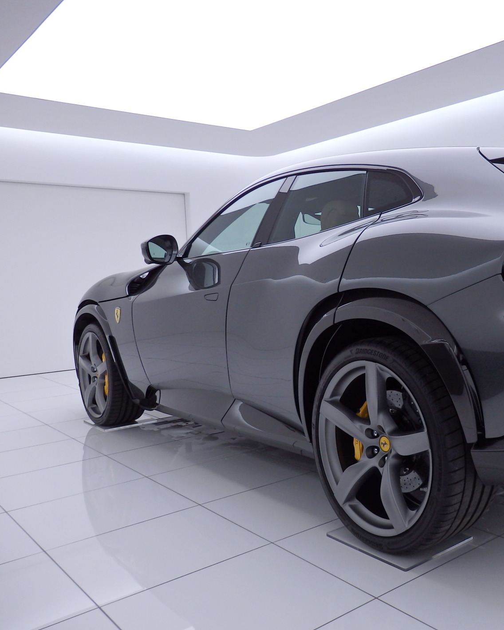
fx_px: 615
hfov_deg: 42.0
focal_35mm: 33
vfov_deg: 54.2
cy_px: 311
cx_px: 422
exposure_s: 1/125
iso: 125
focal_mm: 4.5
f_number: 3
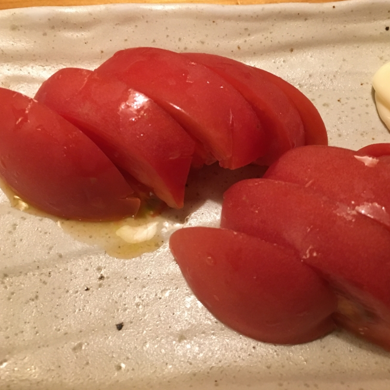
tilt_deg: -64.4
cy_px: 191
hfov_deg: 46.7
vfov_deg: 47.2
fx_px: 446
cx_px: 251
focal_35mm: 35
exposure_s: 1/30
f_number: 2.2
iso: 200
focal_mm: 4.15
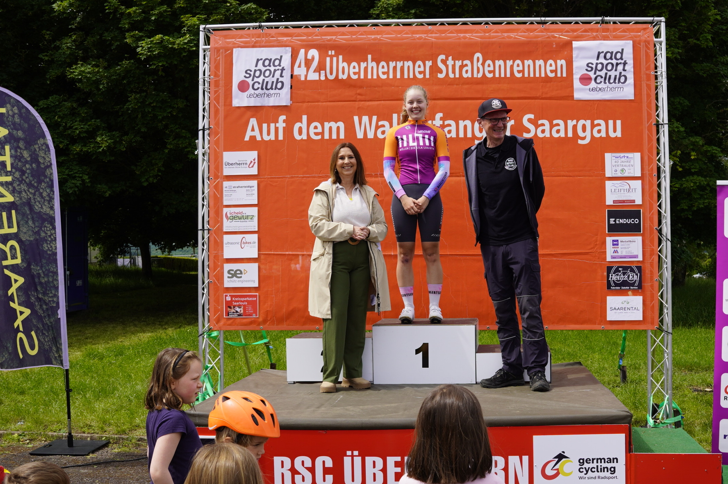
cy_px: 263
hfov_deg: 45.0
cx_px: 429
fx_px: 874
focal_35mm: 43
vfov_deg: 30.9
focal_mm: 20.6
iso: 100
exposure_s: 1/640
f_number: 5
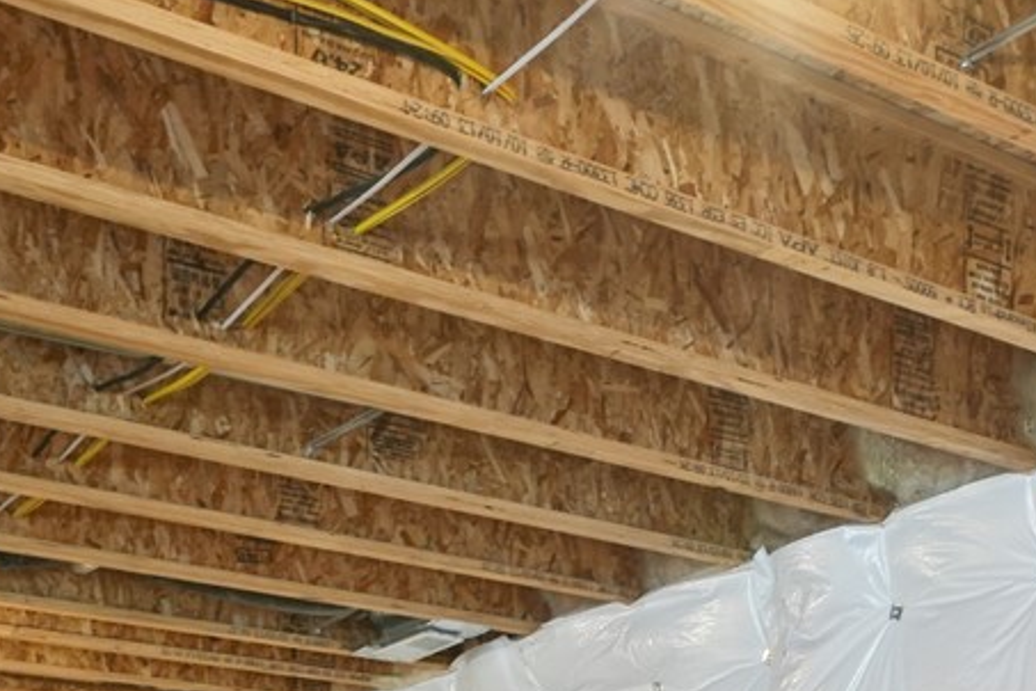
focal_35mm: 60
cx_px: 667
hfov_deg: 33.2
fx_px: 1727
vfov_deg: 19.7
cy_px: 1026
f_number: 10
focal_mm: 16
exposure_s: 1
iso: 400
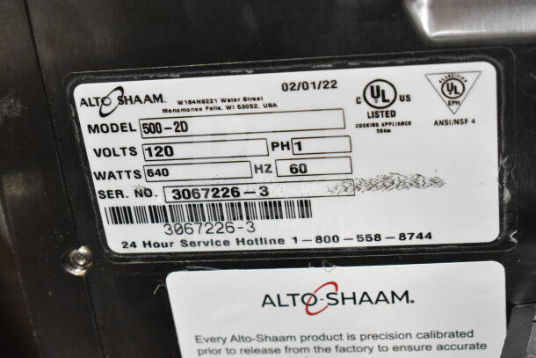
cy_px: 179
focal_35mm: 82
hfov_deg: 24.6
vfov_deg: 16.6
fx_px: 1229
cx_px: 268
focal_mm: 55
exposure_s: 1/100
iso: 4500
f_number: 5.6
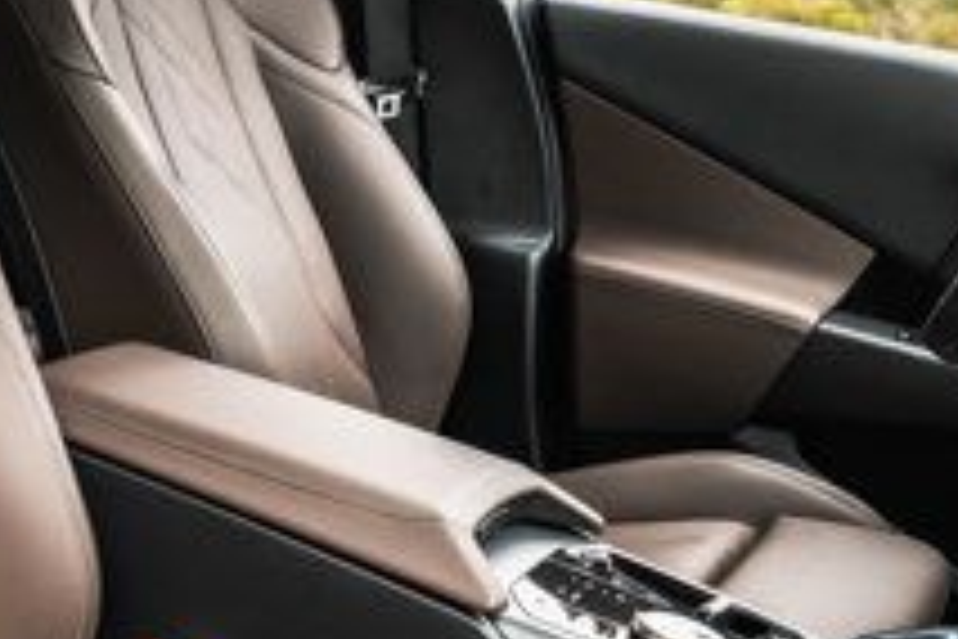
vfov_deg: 18.9
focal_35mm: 72
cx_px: 153
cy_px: 209
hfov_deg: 27.4
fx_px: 1916
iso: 640
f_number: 5
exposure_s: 1/200
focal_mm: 24
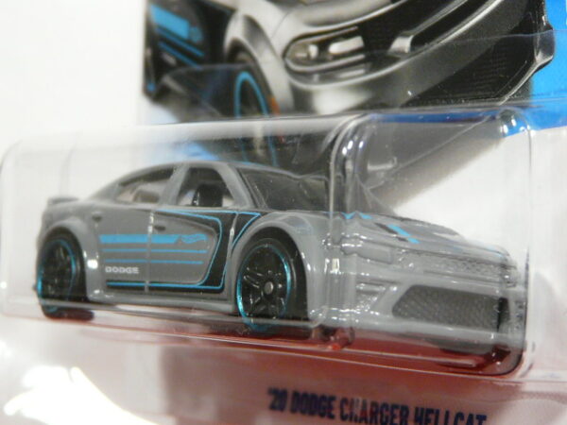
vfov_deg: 13.1
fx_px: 1851
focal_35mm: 113
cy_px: 212
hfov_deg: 17.4
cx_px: 284
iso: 200
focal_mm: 11.7
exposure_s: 1/50
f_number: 3.2
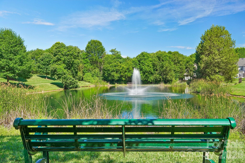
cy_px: 82
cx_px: 122
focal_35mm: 30
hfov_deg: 61.9
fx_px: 204
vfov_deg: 43.6
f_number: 8
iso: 100
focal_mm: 20
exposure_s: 1/60
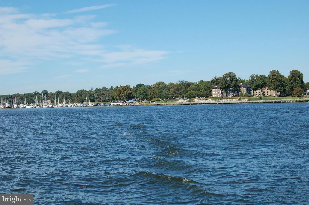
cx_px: 154
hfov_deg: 31.9
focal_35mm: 63
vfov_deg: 21.5
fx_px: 540
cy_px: 102
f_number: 10
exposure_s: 1/320
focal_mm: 42
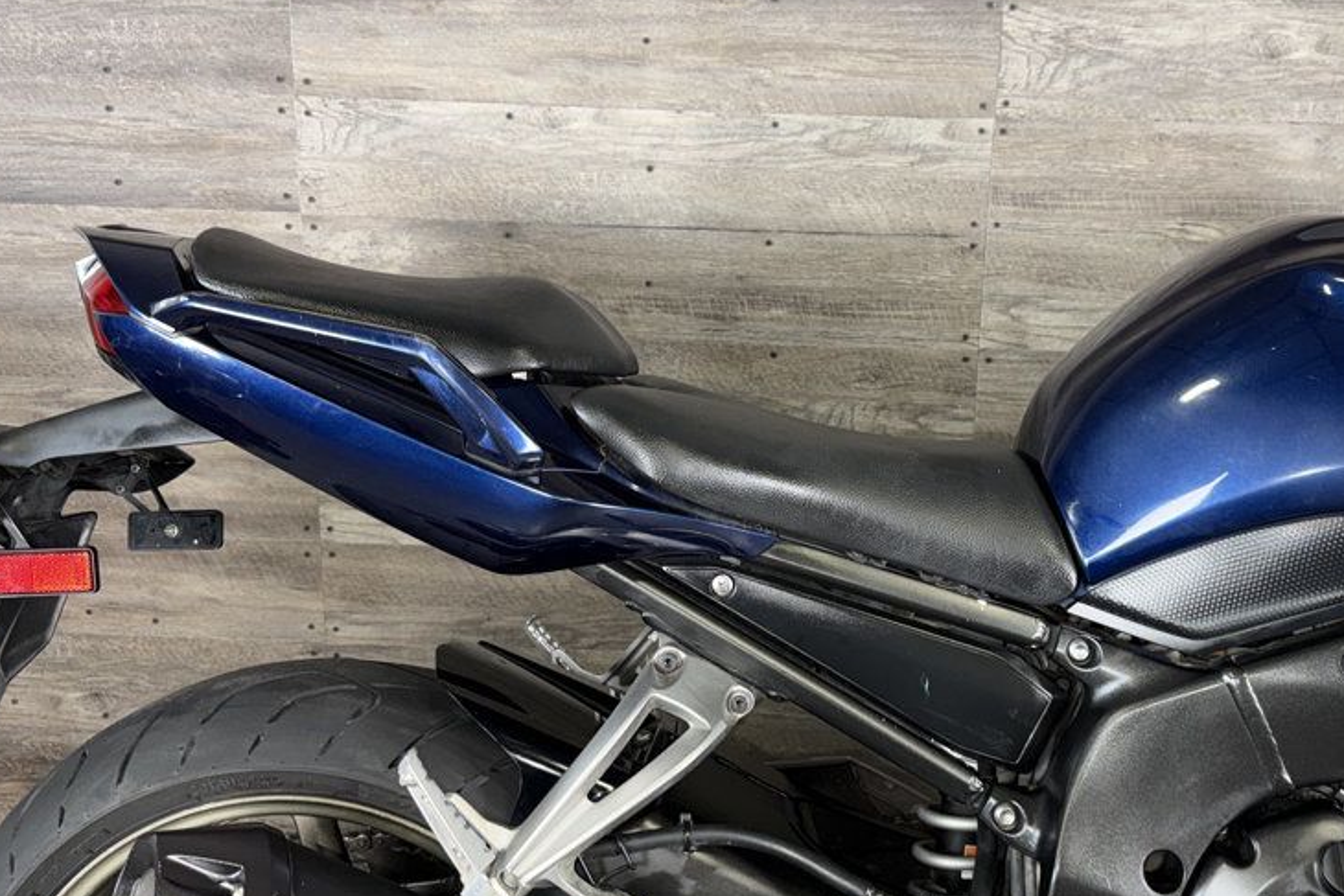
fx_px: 1307
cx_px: 801
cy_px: 449
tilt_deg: -12.4
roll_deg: -1.3
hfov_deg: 54.1
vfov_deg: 37.9
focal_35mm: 35
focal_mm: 6.76
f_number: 1.78
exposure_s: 1/24
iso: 80
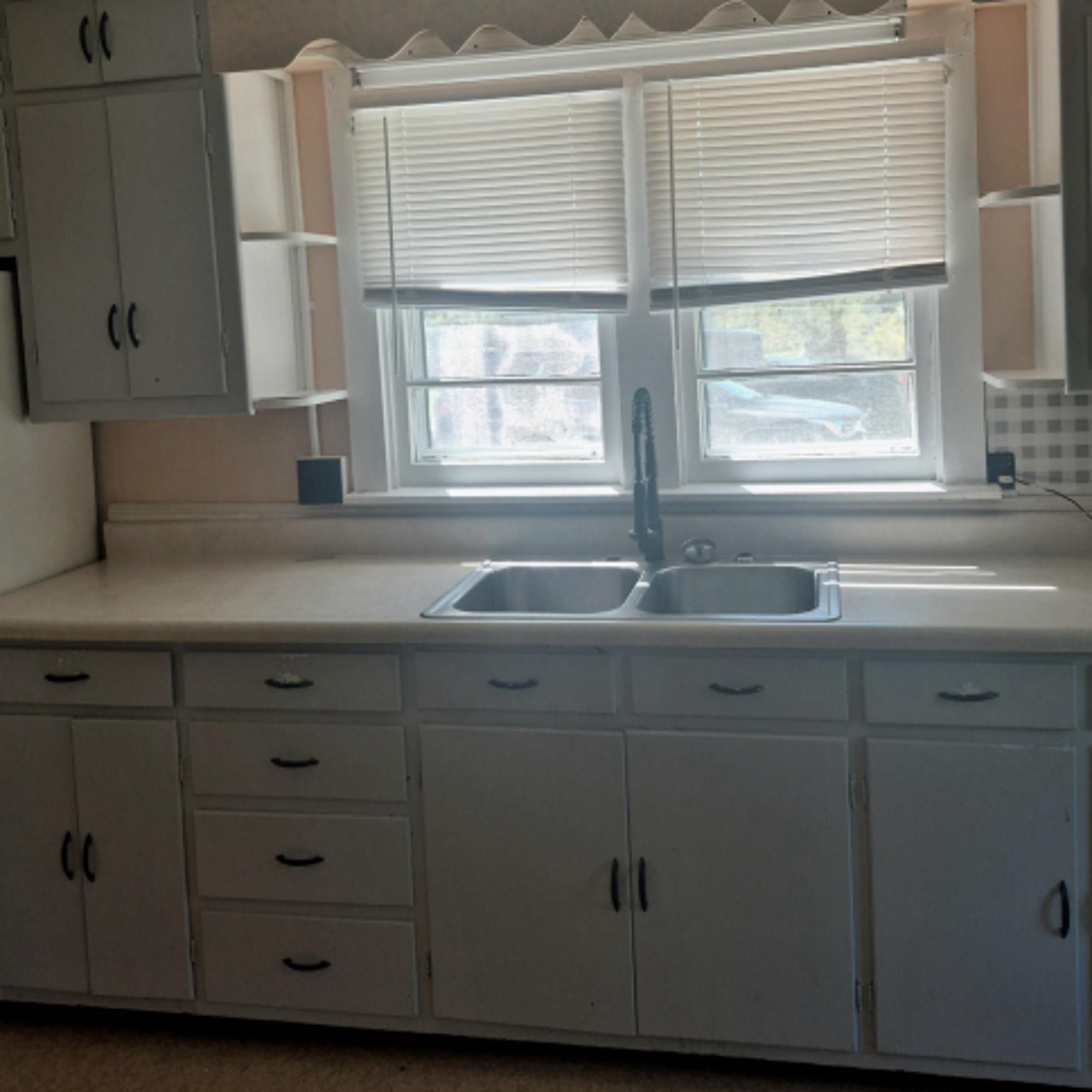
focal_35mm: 28
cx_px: 557
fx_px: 999
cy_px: 387
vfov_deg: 56.4
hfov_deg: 57.3
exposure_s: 1/244
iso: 25
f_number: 1.8
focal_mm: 5.4
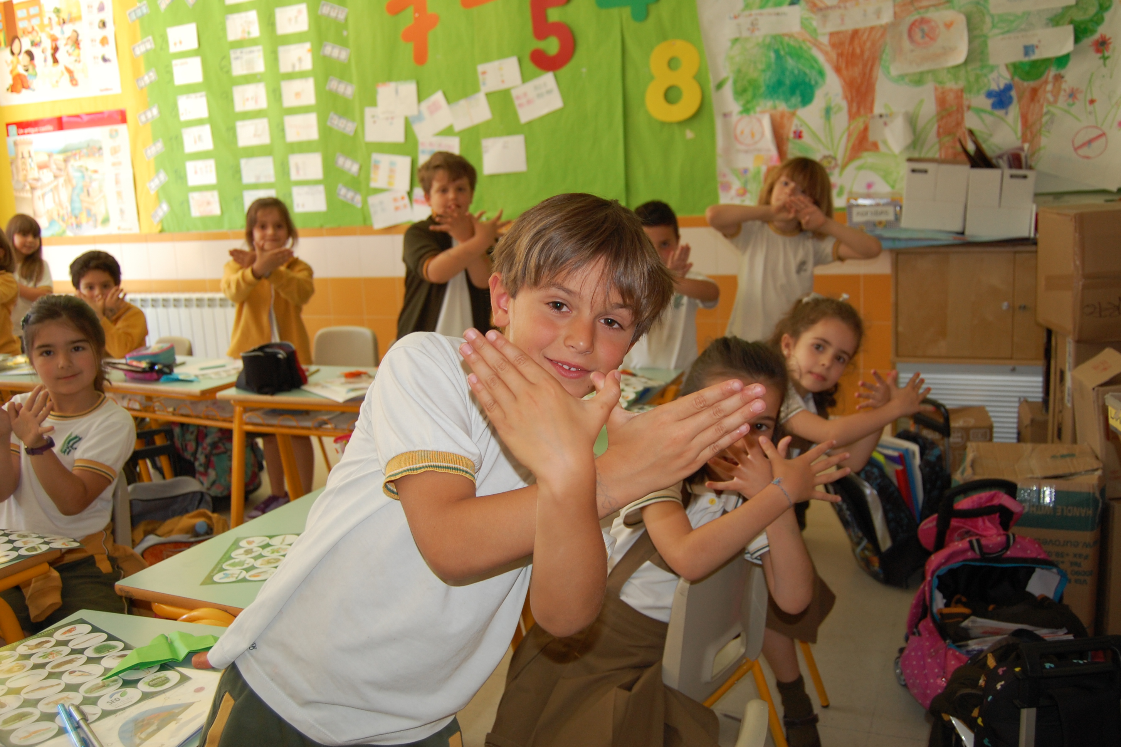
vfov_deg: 42.3
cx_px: 573
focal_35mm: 31
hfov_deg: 60.3
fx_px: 965
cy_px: 368
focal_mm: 20
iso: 400
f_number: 3.8
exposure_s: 1/60
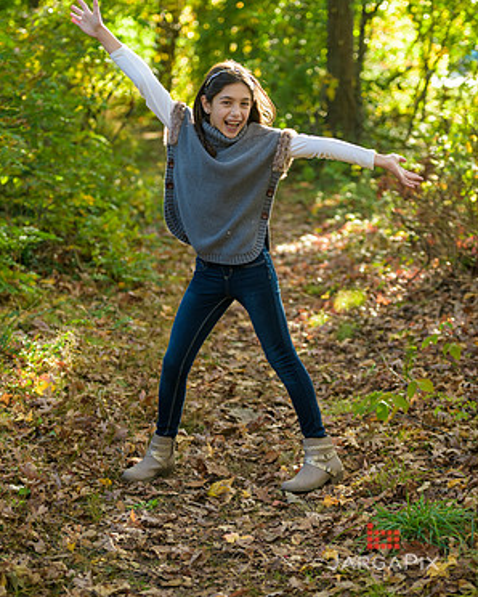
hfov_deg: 16.6
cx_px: 239
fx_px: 1643
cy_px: 244
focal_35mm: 93
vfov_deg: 20.6
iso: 200
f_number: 3.2
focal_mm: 82
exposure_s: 1/200
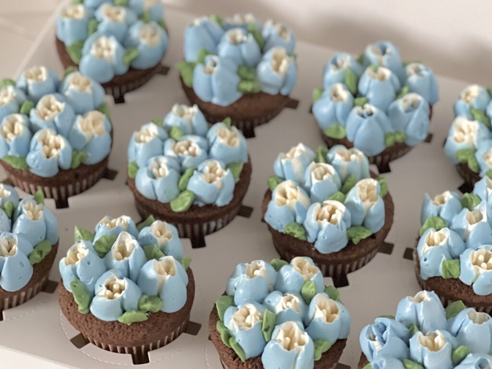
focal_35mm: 77
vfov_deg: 19.1
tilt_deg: -48.2
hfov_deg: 25.3
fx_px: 1094
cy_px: 184
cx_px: 246
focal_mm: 9
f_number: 2.8
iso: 1000
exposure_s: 1/15
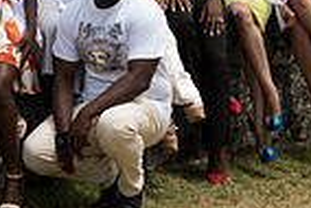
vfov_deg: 6.9
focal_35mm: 196
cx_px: -92
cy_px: -100
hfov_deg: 10.3
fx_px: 1695
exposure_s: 1/125
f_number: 5.6
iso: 64
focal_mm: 48
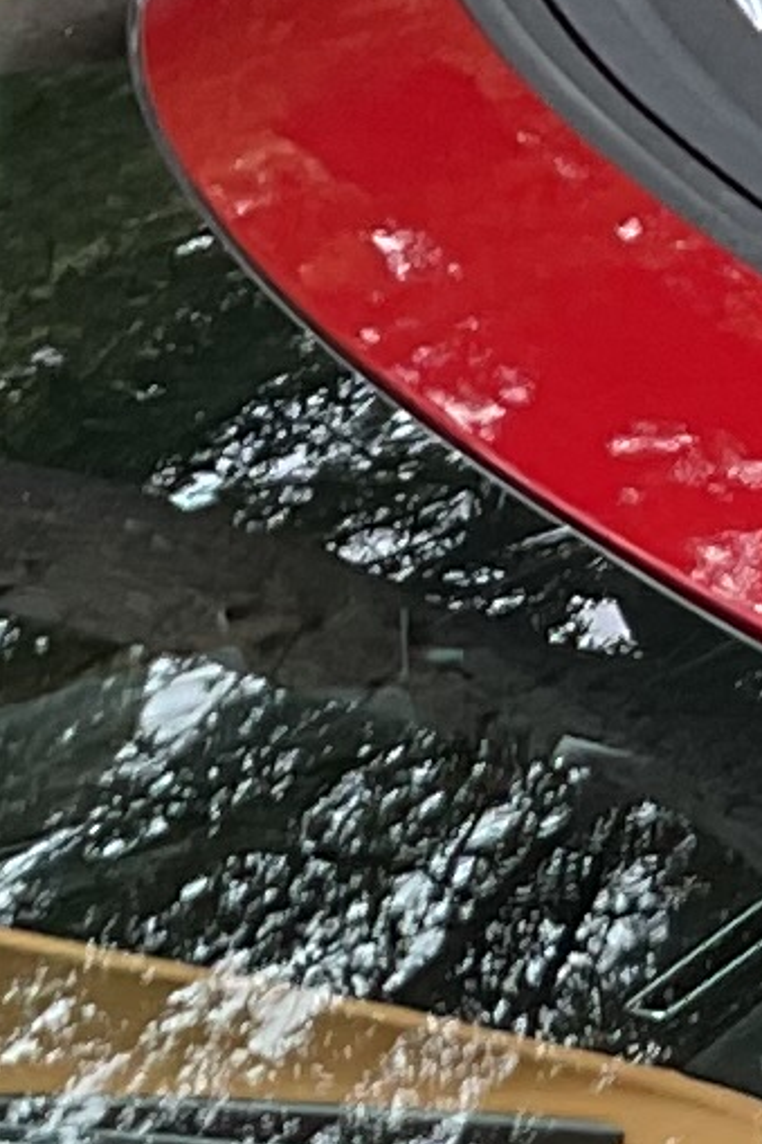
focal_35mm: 239
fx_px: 7593
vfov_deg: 8.6
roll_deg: -2.0
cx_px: 2099
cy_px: 1153
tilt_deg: -22.9
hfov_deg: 5.5
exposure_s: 1/135
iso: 16
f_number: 1.8
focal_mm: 3
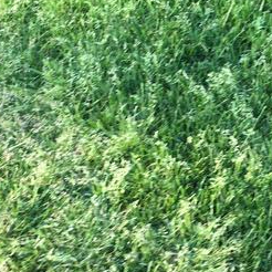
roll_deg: +0.9
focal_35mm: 73
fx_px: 649
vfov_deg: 23.1
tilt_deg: -42.8
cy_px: 29
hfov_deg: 22.9
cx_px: 258
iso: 32
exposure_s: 1/60
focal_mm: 4.15
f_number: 2.2
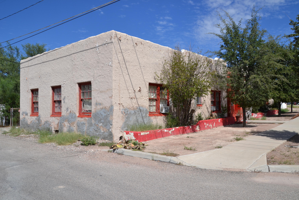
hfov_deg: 61.9
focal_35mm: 30
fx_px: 249
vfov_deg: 43.6
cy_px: 100
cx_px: 150
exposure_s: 1/320
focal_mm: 20
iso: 100
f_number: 9
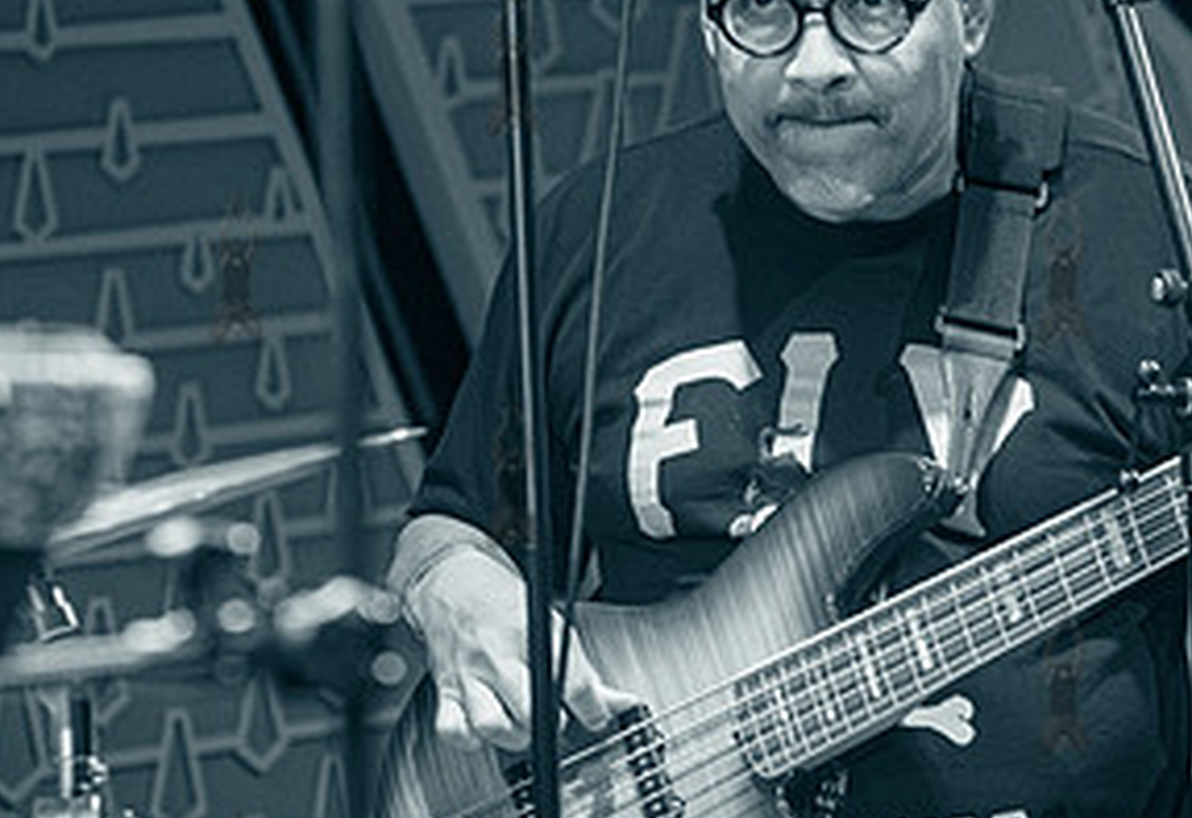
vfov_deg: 4.4
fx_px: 10625
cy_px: 149
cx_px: 978
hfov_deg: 6.4
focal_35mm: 318
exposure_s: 1/200
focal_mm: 135
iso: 8000
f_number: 5
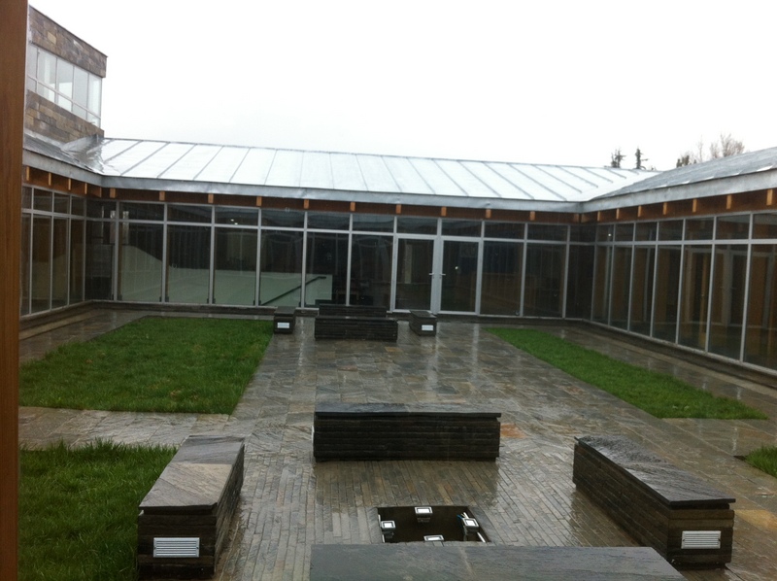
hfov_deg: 52.7
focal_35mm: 35
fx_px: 785
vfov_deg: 40.6
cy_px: 290
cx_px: 388
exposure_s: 1/60
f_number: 2.8
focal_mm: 3.85
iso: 100
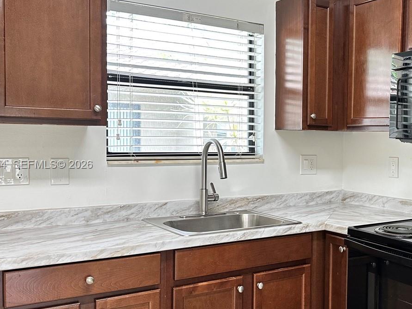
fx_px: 512
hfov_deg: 42.3
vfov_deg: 33.6
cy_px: 165
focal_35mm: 43
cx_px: 318
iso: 160
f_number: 1.78
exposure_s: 1/120
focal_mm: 6.86
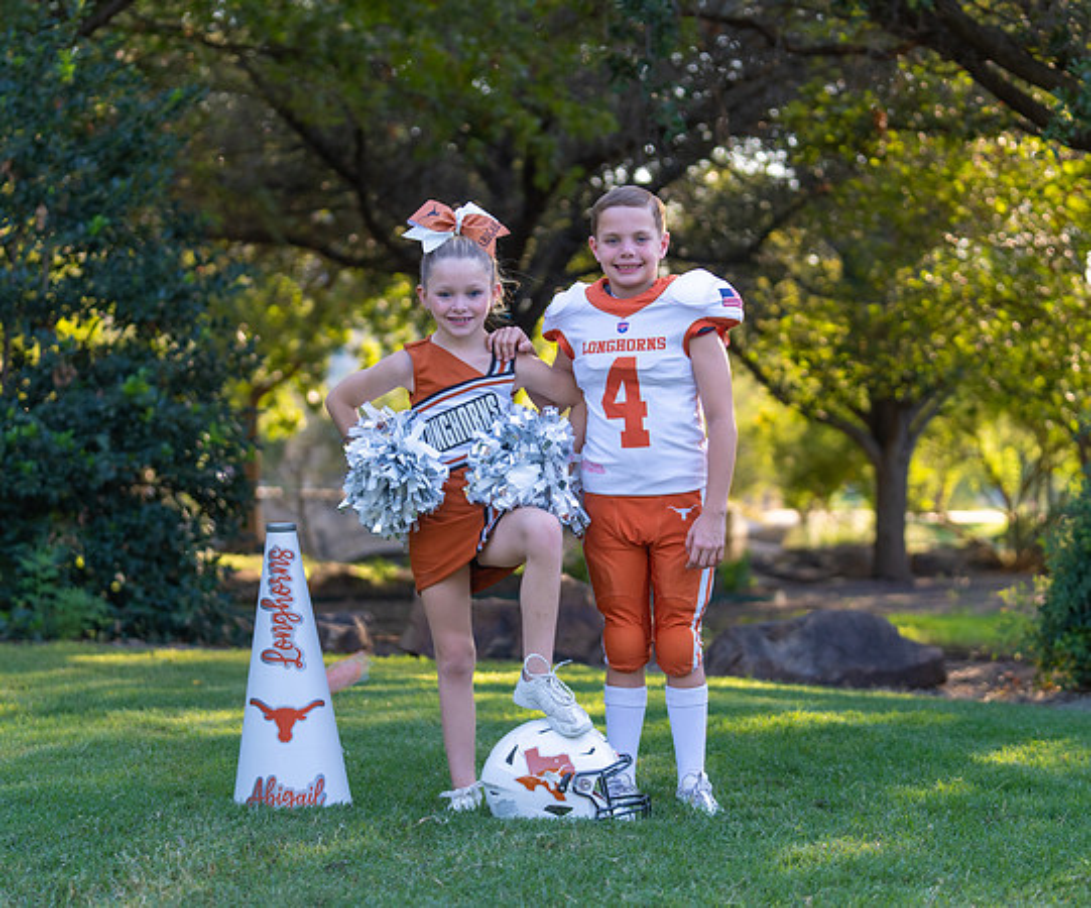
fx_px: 2872
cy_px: 472
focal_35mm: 88
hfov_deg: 21.5
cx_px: 525
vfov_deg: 18.0
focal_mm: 70
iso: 200
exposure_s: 1/320
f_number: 2.8
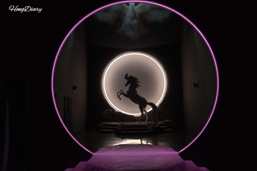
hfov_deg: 58.7
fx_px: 228
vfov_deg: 41.1
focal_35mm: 32
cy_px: 86
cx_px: 128
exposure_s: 1/60
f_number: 4.5
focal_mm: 32
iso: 6400
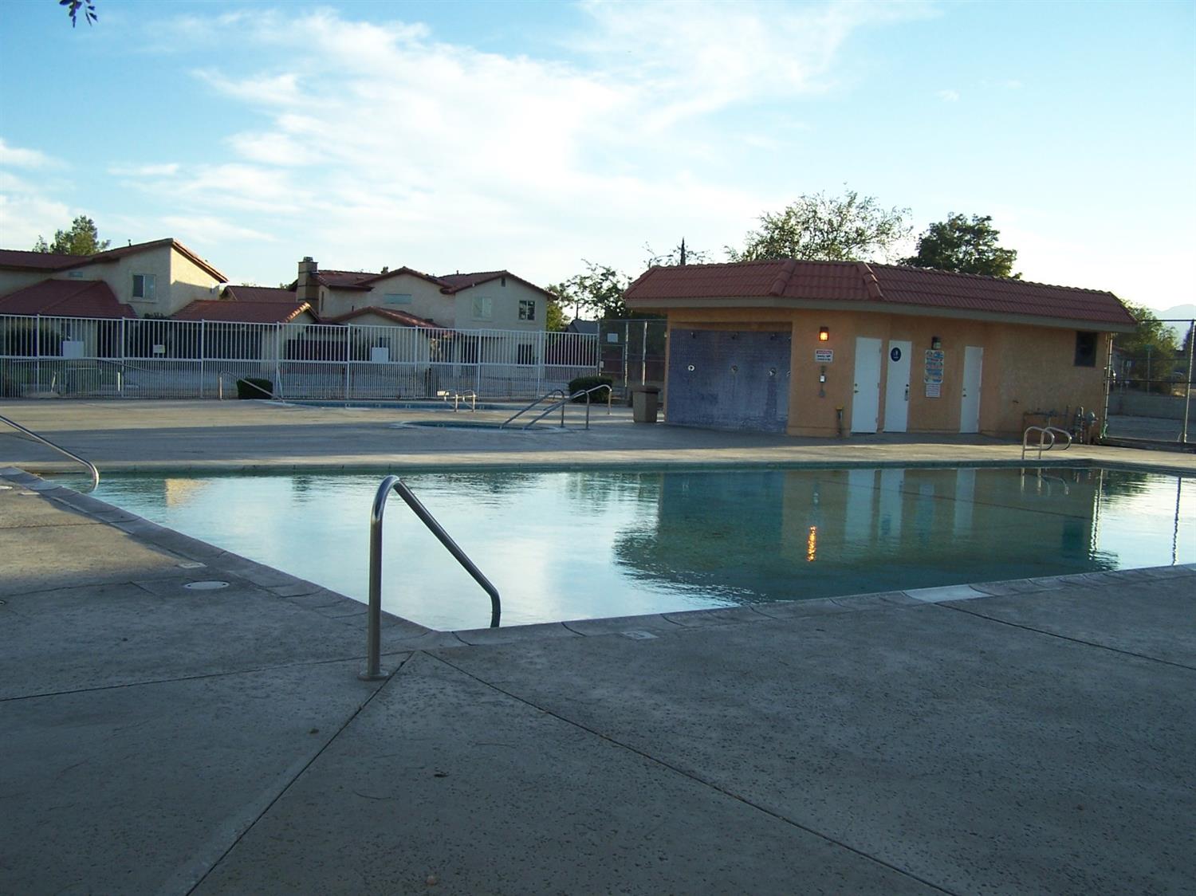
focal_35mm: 38
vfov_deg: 37.7
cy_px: 448
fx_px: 1312
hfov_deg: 49.0
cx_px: 598
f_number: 2.8
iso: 80
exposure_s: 1/500
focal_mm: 6.3
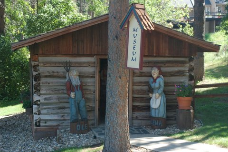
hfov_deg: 29.3
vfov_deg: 19.7
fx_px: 437
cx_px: 114
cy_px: 76
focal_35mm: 69
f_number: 5.6
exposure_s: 1/125
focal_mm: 46
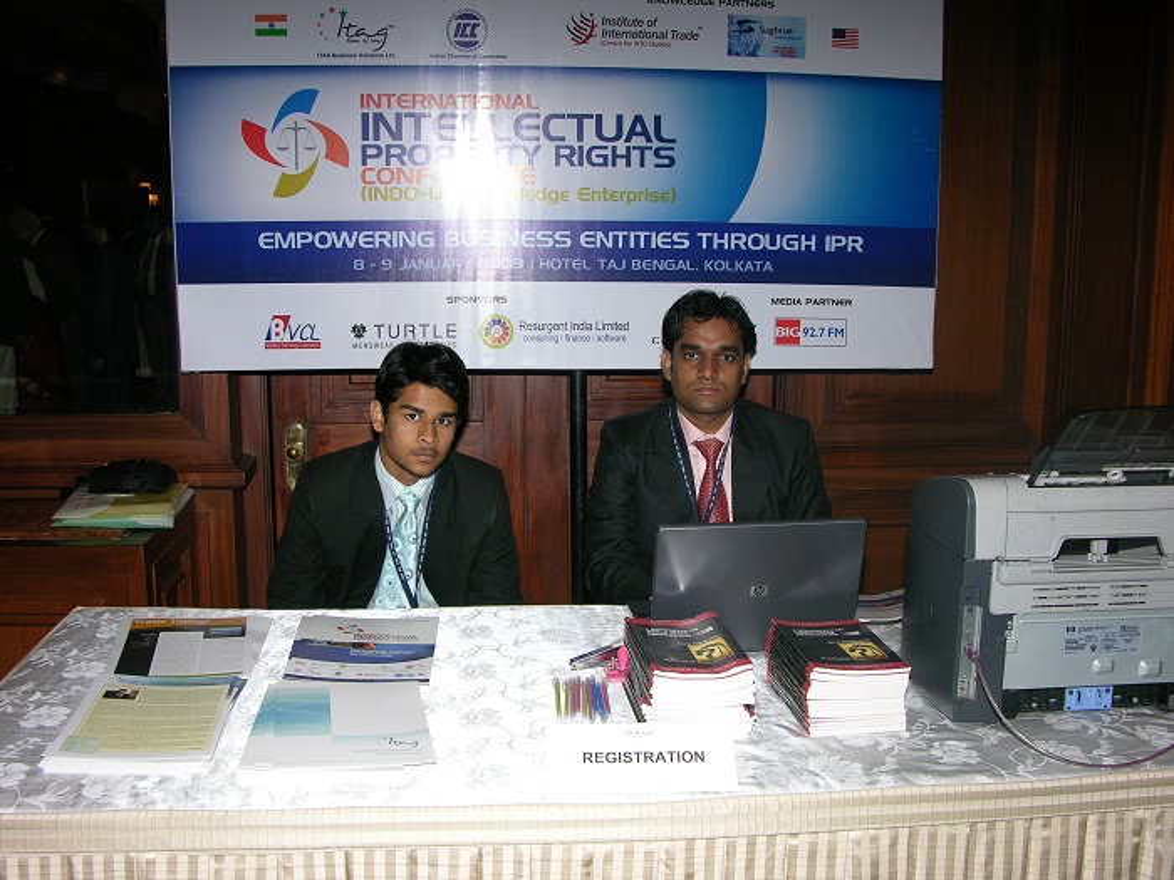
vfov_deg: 40.7
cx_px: 587
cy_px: 440
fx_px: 1187
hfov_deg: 52.6
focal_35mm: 35
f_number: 4.5
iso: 100
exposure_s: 1/60.1
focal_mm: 8.9
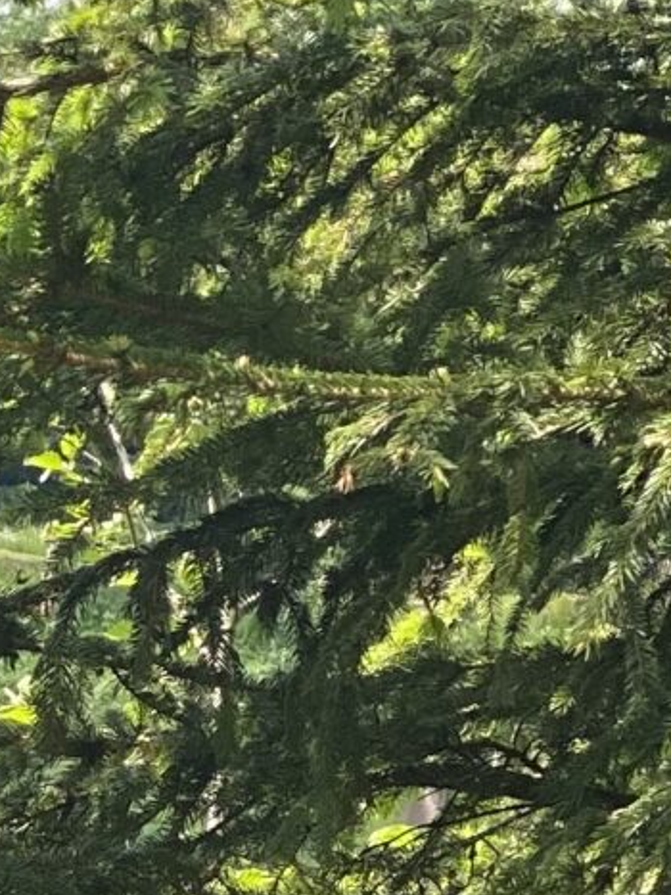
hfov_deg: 5.2
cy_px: 2043
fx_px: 7369
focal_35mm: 285
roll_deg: -0.5
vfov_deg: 6.6
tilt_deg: -10.6
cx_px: -395
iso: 20
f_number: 2
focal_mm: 6
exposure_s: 1/178
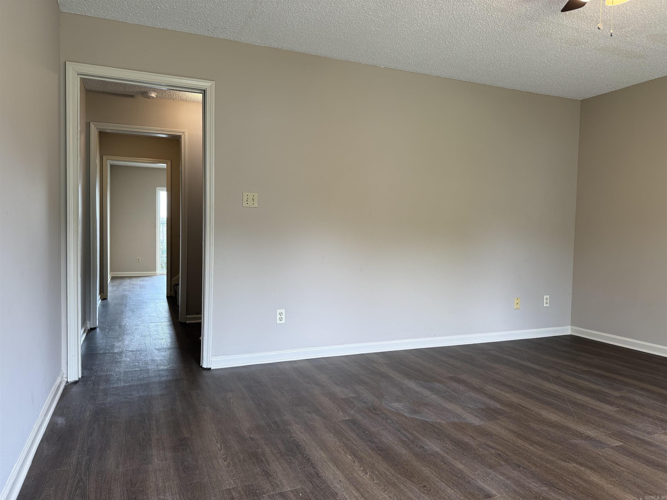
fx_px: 462
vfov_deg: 56.8
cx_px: 334
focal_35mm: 24
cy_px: 250
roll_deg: -1.1
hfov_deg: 71.6
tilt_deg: -1.9
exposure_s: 1/120
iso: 100
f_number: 1.78
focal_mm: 6.76
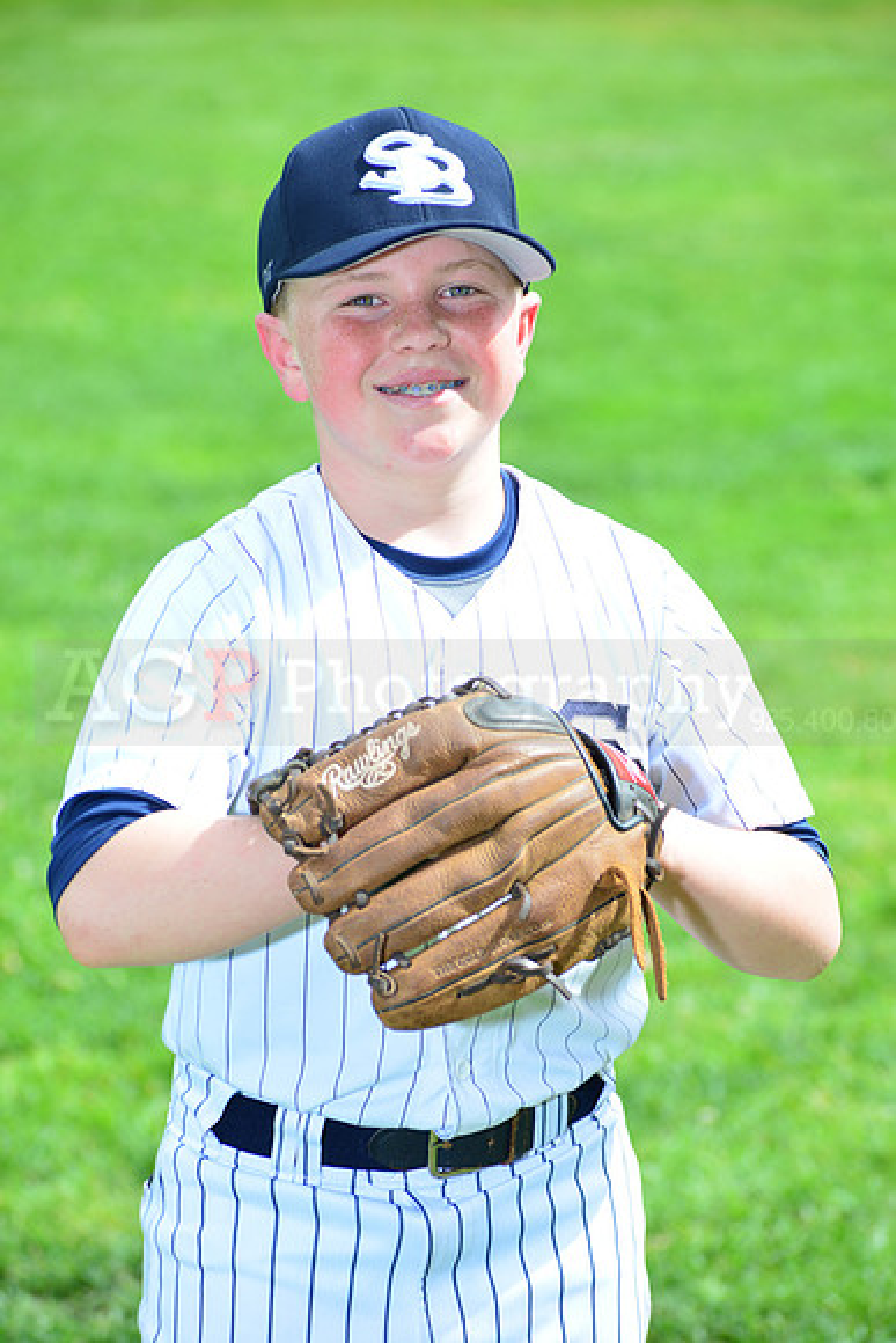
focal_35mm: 170
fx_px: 6342
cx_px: 448
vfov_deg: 12.1
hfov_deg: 8.1
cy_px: 672
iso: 200
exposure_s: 1/200
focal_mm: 170
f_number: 8
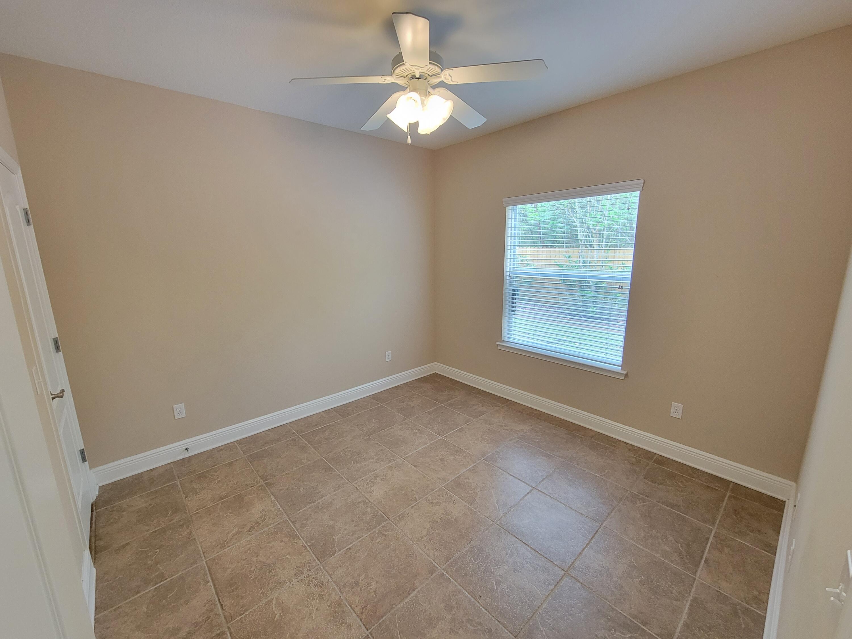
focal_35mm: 13
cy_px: 320
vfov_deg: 89.9
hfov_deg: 106.2
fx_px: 320
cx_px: 426
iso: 400
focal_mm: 2.2
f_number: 2.2
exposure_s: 1/30
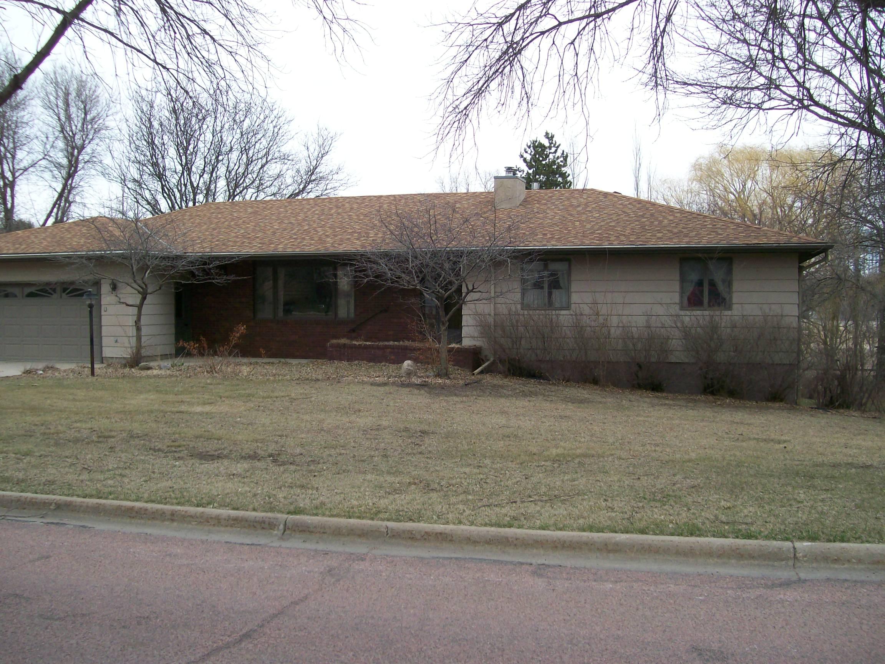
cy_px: 332
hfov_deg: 51.4
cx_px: 442
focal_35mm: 36
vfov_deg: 39.7
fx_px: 920
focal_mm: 6
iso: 80
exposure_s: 1/432
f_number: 2.7
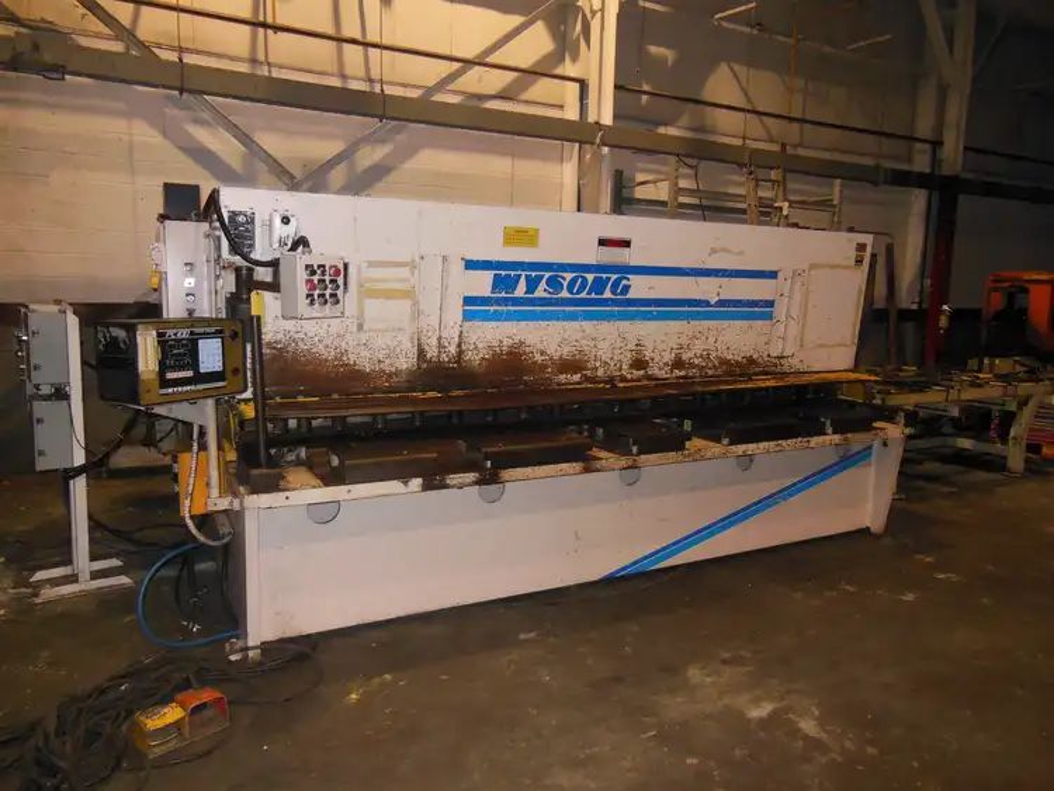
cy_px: 396
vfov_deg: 54.9
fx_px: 761
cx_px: 527
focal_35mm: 25
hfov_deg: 69.4
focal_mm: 4.5
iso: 500
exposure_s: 1/25
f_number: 3.5
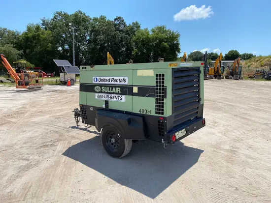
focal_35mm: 26
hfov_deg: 67.3
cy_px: 102
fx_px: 204
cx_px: 136
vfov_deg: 53.1
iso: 32
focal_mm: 4.25
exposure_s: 1/3040
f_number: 1.8
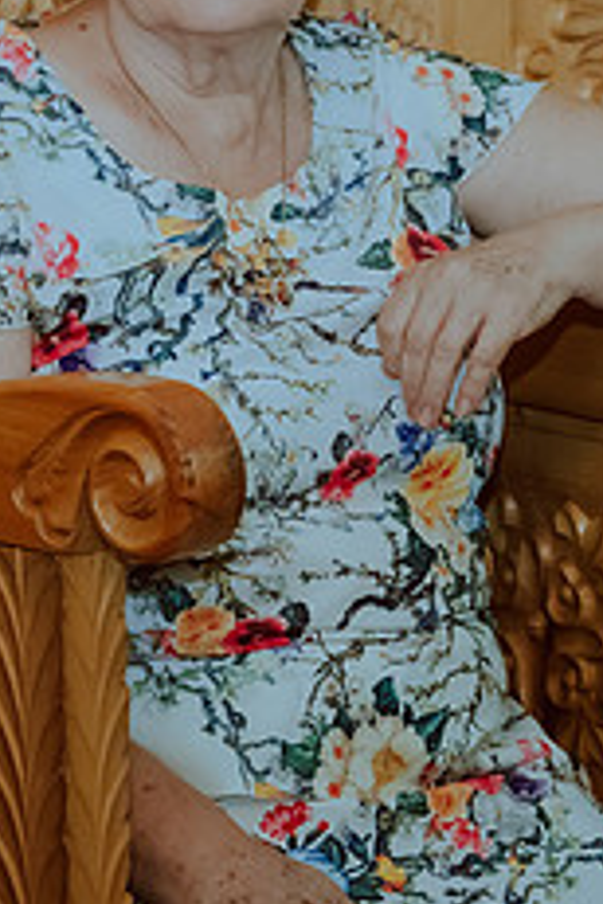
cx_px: 266
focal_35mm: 208
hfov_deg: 6.6
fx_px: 5226
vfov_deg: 9.9
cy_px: 222
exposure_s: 1/160
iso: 3200
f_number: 2.8
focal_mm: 70
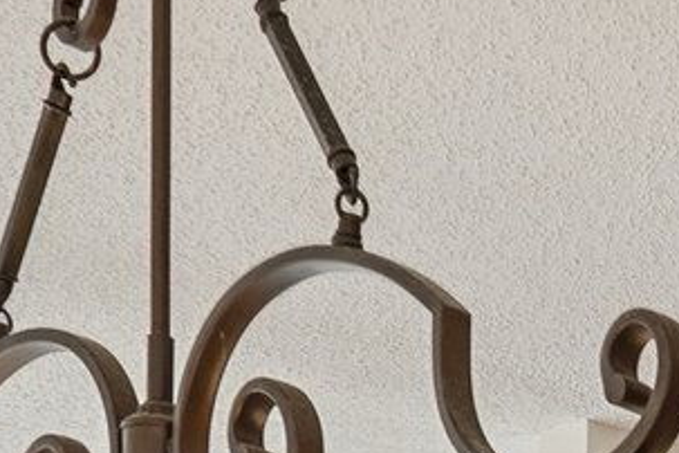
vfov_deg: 10.8
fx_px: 2100
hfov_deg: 15.5
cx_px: 1266
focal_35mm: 111
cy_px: 1028
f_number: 8
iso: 800
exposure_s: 1/20
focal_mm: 16.5
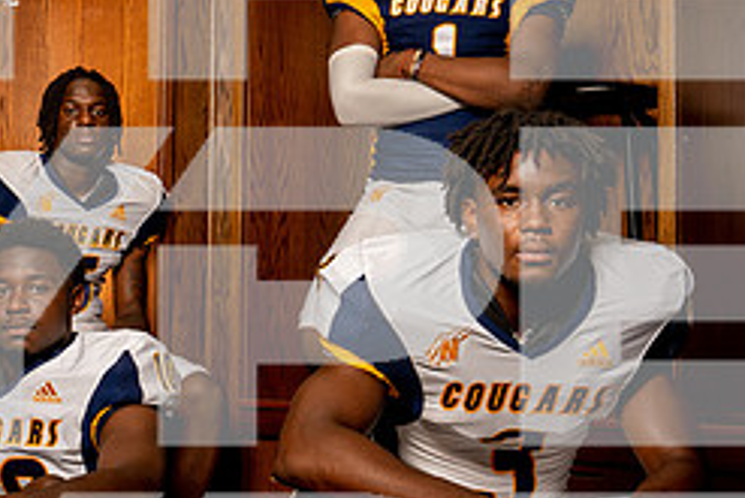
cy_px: 288
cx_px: 100
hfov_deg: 28.7
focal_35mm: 68
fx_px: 1408
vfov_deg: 20.0
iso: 80
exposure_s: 1/250
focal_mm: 29
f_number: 9
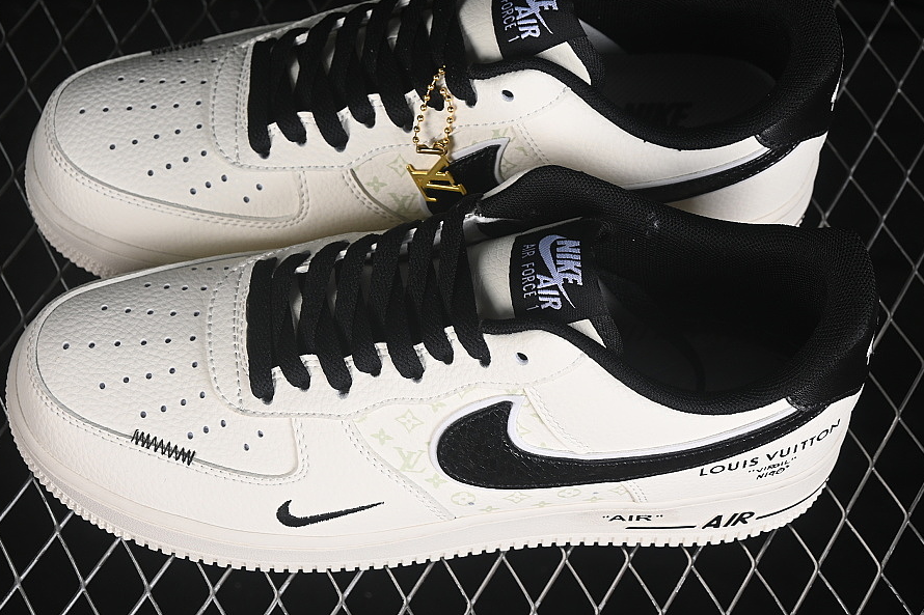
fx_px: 2335
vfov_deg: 15.0
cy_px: 268
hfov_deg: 22.4
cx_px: 445
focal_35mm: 91
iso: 160
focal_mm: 50
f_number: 7.1
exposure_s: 1/80
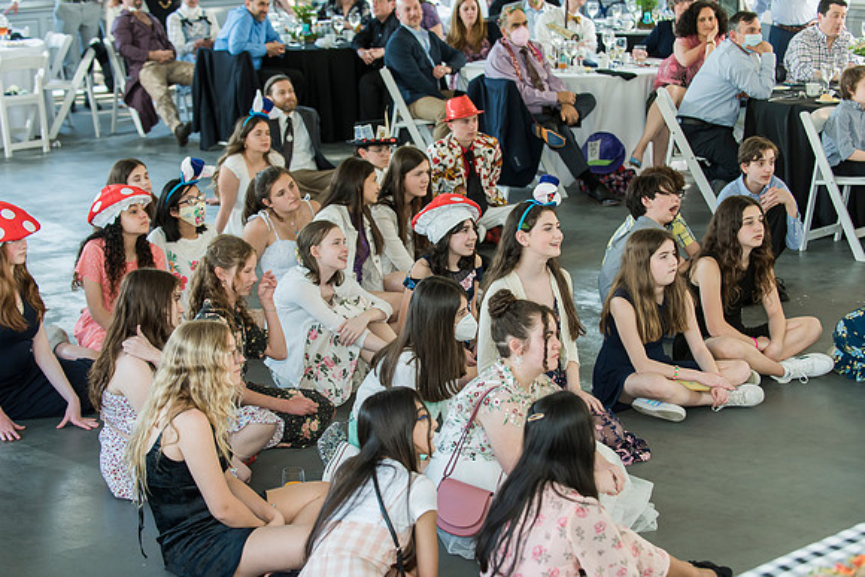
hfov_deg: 28.8
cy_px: 288
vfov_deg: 19.5
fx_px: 1682
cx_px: 432
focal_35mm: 70
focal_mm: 70
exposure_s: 1/160
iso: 640
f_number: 4
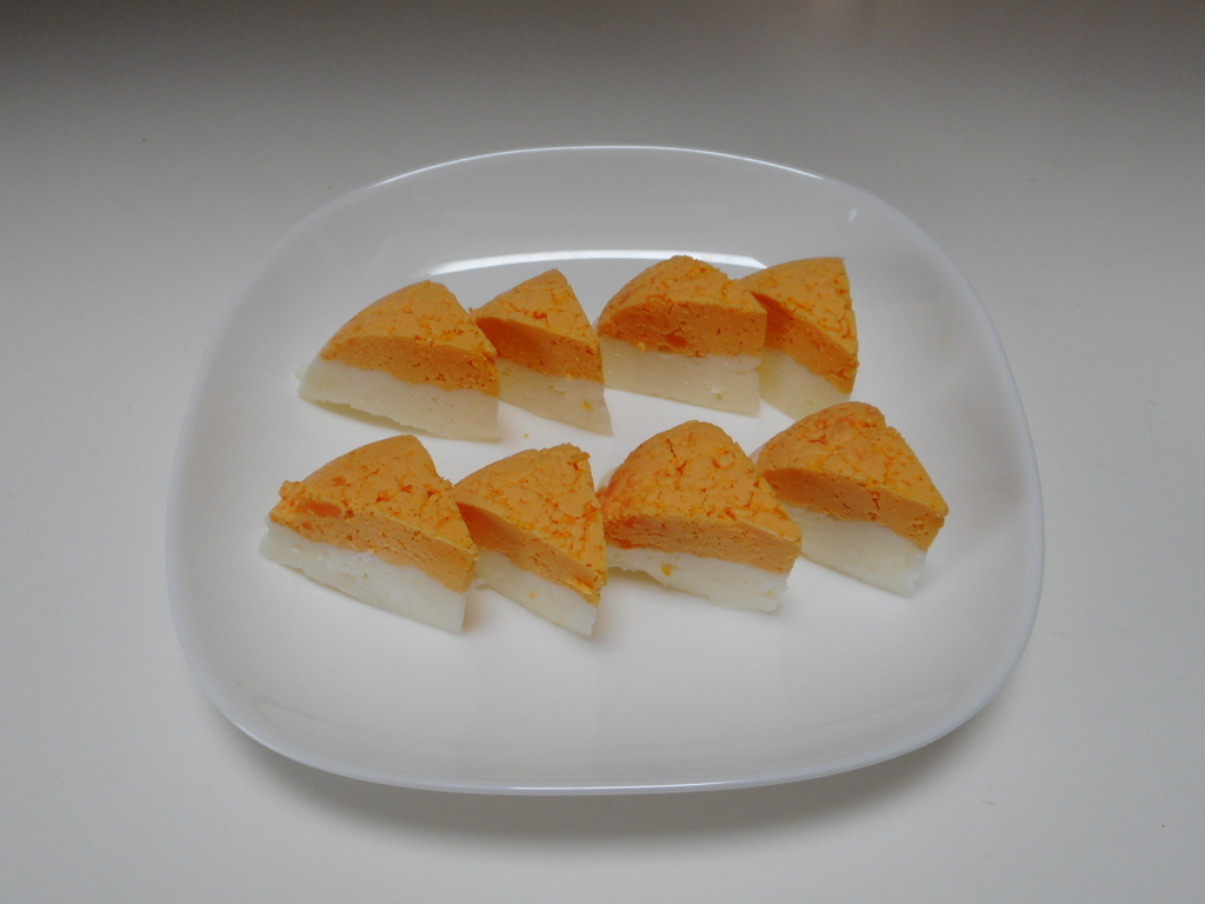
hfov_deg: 54.0
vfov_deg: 41.8
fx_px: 1184
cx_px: 602
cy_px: 452
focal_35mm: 34
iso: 125
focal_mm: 6
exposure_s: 1/30
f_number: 4.2
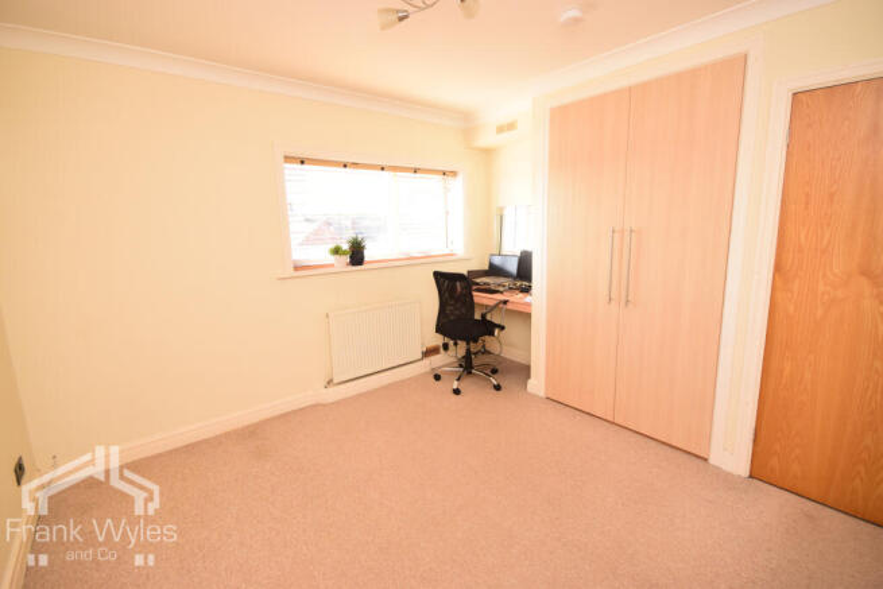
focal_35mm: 15
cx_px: 442
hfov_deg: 100.4
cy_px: 294
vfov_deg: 77.4
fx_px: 368
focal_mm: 10
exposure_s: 1/125
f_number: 9
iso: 800
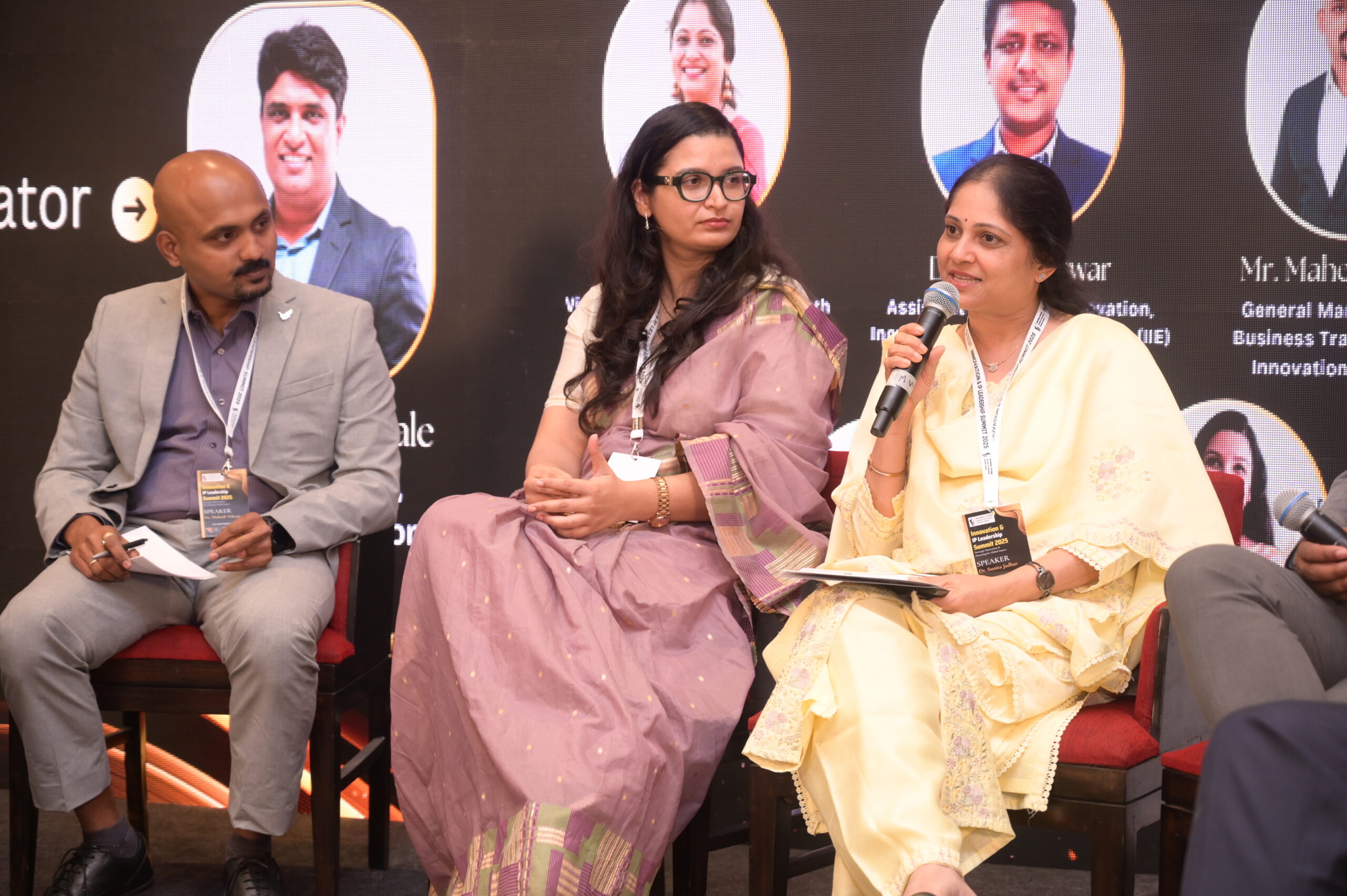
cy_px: 448
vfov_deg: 19.4
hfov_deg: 28.9
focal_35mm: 70
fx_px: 2617
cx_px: 674
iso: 1000
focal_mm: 70
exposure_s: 1/125
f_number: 4
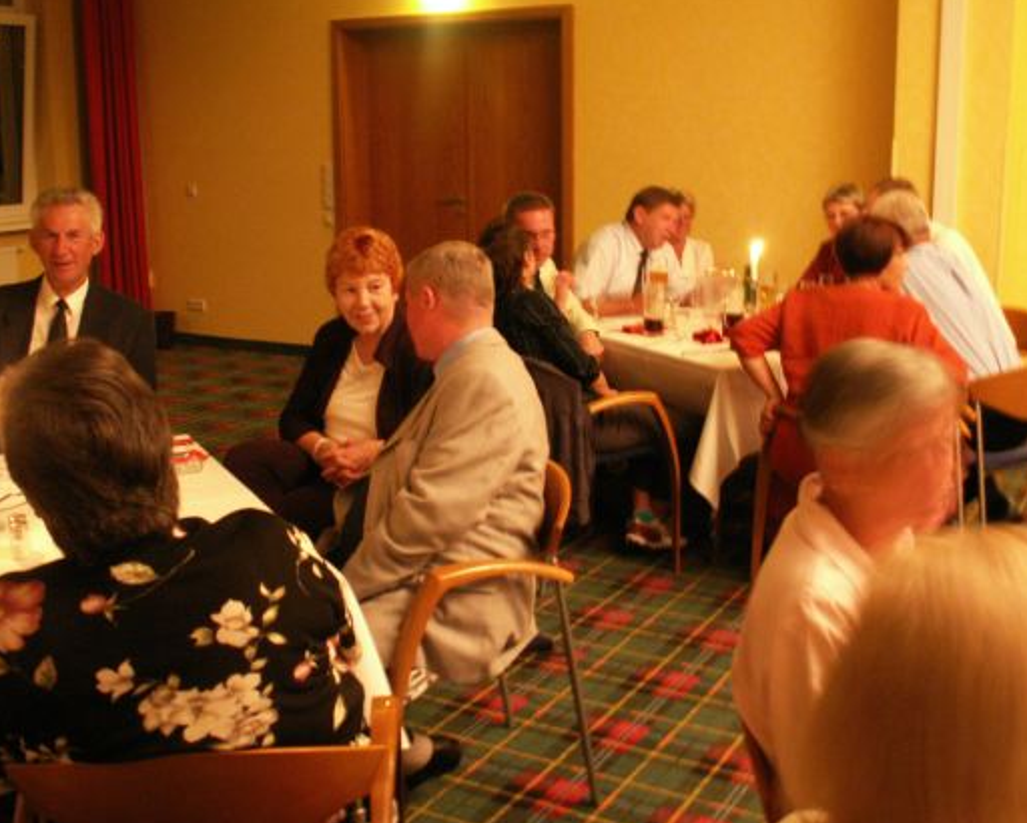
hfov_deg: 45.7
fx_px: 1216
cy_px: 407
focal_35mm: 40
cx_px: 467
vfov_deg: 37.4
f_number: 2.8
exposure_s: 1
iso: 160
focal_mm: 5.86
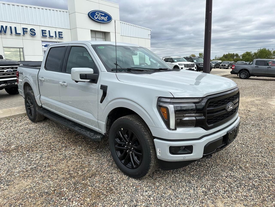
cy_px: 104
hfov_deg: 71.6
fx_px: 191
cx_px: 138
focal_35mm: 24
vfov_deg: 56.8
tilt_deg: -10.8
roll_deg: +2.5
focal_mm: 6.86
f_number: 1.78
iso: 80
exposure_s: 1/2967
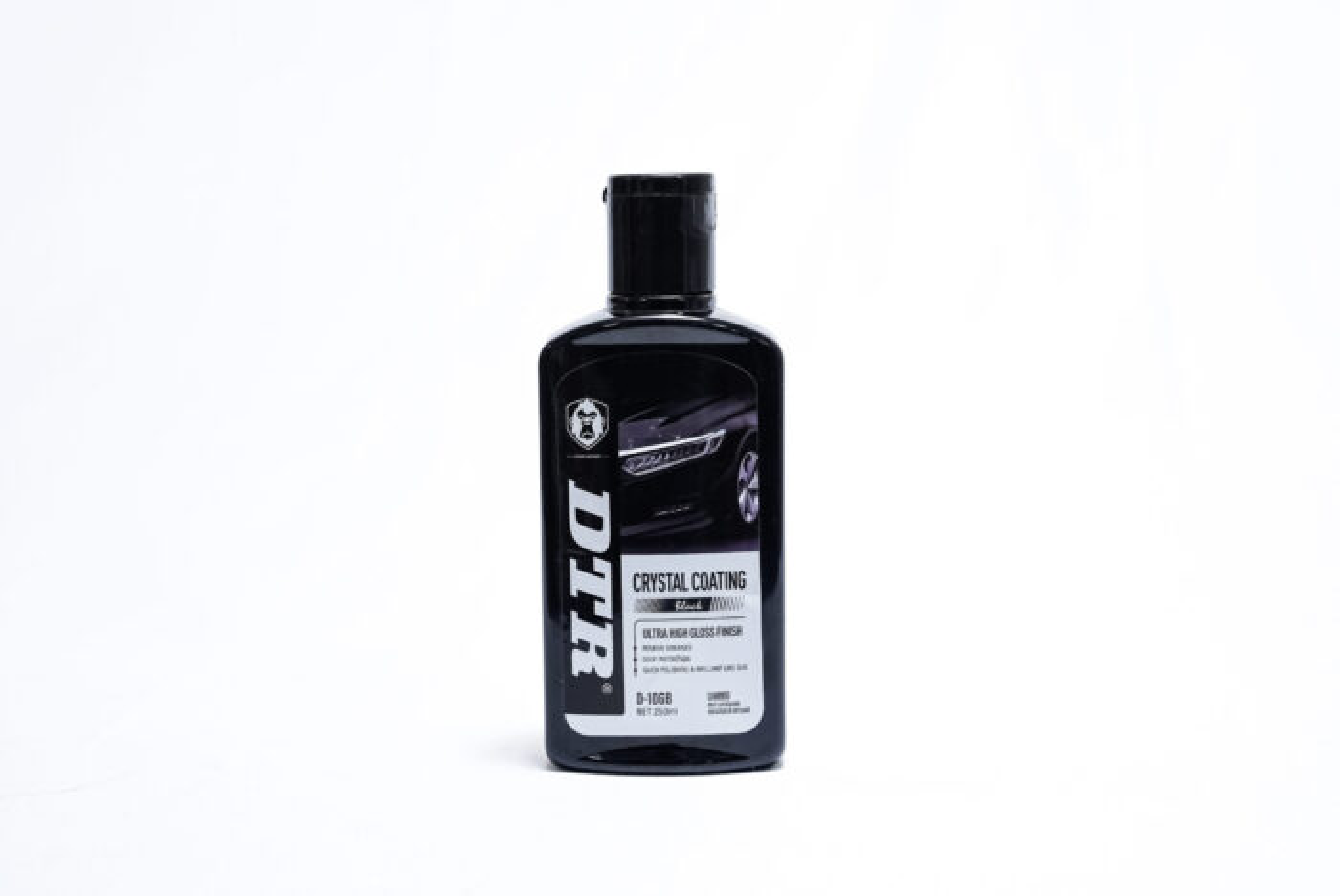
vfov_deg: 21.3
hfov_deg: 31.4
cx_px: 670
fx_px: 2384
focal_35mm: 64
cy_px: 448
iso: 3200
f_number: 8
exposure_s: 1/250
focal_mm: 64
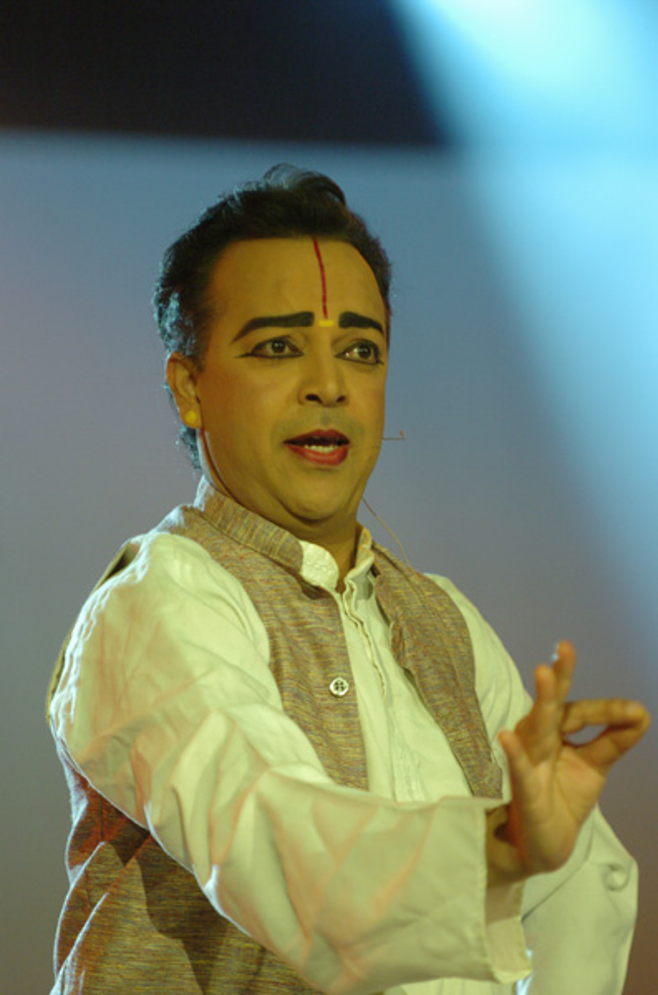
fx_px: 8267
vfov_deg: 6.9
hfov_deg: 4.6
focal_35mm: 300
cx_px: 329
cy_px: 498
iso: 800
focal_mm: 200
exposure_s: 1/80
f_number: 2.8
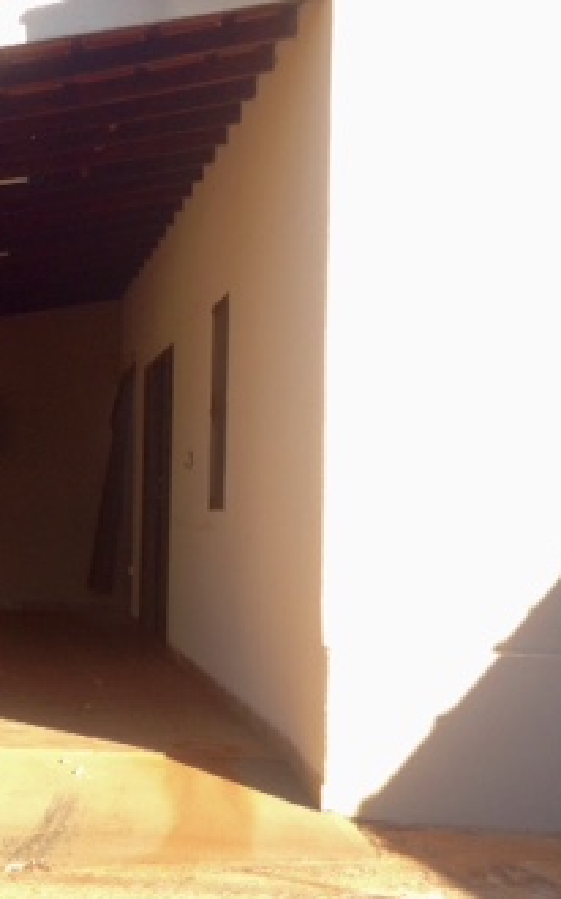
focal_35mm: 72
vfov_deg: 28.6
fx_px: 1763
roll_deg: +0.4
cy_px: 387
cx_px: -41
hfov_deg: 17.5
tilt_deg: +3.9
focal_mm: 4.28
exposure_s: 1/445
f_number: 2.4
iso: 50
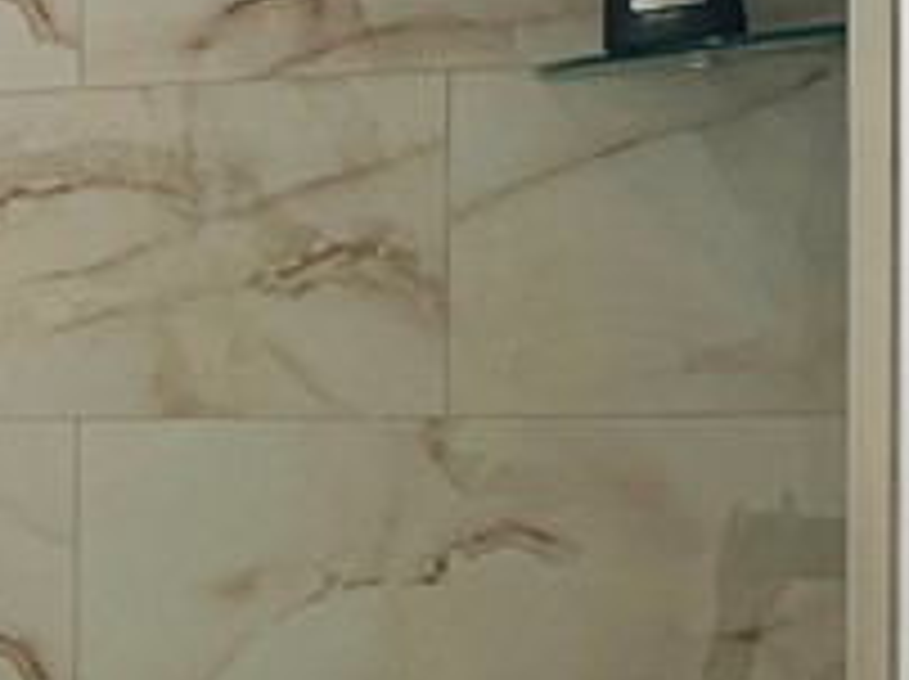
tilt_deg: -0.4
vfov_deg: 11.2
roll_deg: -1.1
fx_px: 3462
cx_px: -1314
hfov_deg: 11.9
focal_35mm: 132
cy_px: 482
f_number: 1.6
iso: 64
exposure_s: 1/120
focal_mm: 5.1
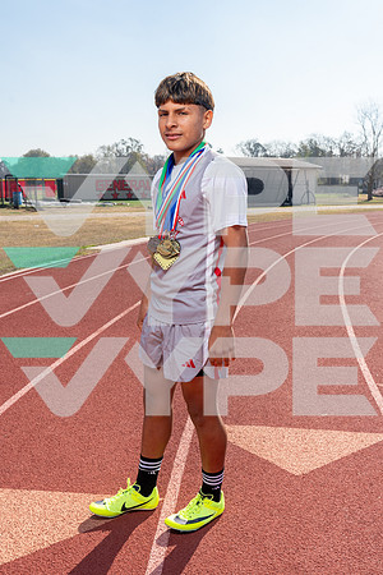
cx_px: 192
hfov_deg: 36.9
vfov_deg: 53.1
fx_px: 574
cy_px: 288
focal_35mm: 36
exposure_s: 1/200
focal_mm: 36
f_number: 9
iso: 125
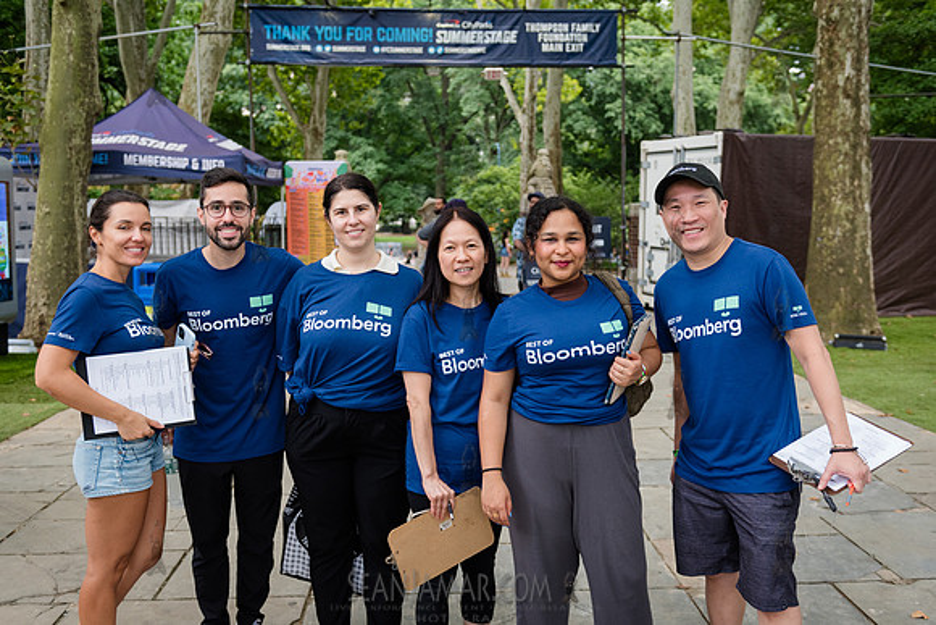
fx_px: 993
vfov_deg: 34.9
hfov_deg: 50.4
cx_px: 480
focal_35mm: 38
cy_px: 330
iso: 1000
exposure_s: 1/500
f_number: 3.2
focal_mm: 35
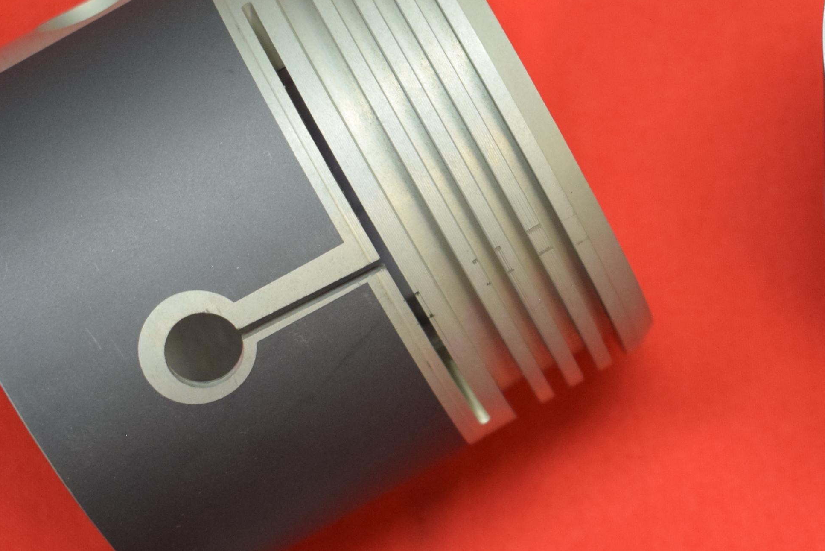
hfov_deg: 18.6
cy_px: 212
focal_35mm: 108
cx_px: 712
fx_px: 2479
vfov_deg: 12.7
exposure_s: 1/60
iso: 800
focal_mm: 31
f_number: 5
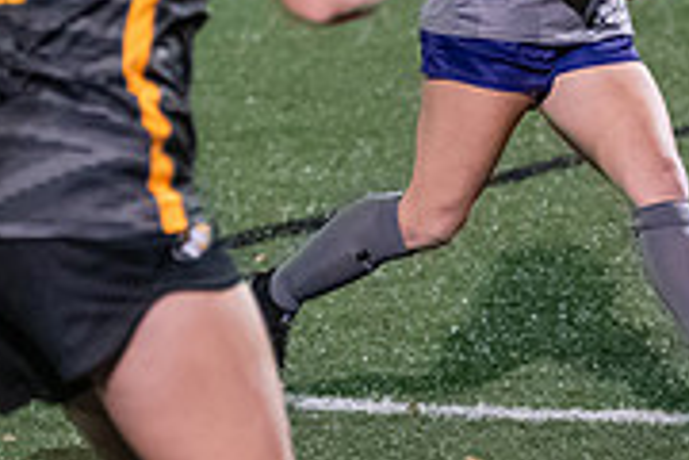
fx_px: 5301
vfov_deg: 4.9
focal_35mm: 277
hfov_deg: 7.4
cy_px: -82
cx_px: 314
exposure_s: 1/1000
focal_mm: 86
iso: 8000
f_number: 2.8
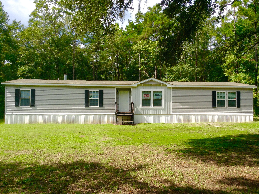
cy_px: 97
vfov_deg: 42.8
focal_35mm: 33
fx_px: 247
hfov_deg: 55.4
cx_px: 130
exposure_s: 1/828
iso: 25
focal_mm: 3.3
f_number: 2.4
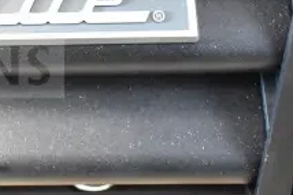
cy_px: -10
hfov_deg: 16.7
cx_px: -90
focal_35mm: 115
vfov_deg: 11.7
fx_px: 940
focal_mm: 27
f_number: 4
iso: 5600
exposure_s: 1/40
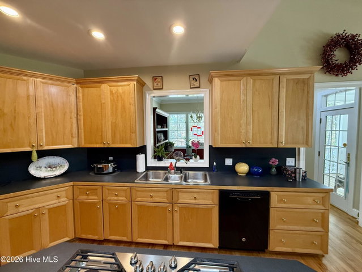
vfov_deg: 85.7
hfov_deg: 102.0
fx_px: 146
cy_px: 136
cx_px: 181
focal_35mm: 14
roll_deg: +0.9
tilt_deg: -3.4
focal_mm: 2.22
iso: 320
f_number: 2.2
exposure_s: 1/120
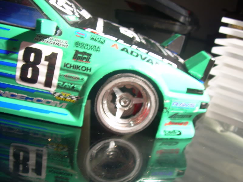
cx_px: 122
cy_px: 91
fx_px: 267
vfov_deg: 37.7
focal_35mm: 38
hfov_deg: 49.0
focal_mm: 6.3
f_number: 2.8
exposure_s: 1/2.8
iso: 55
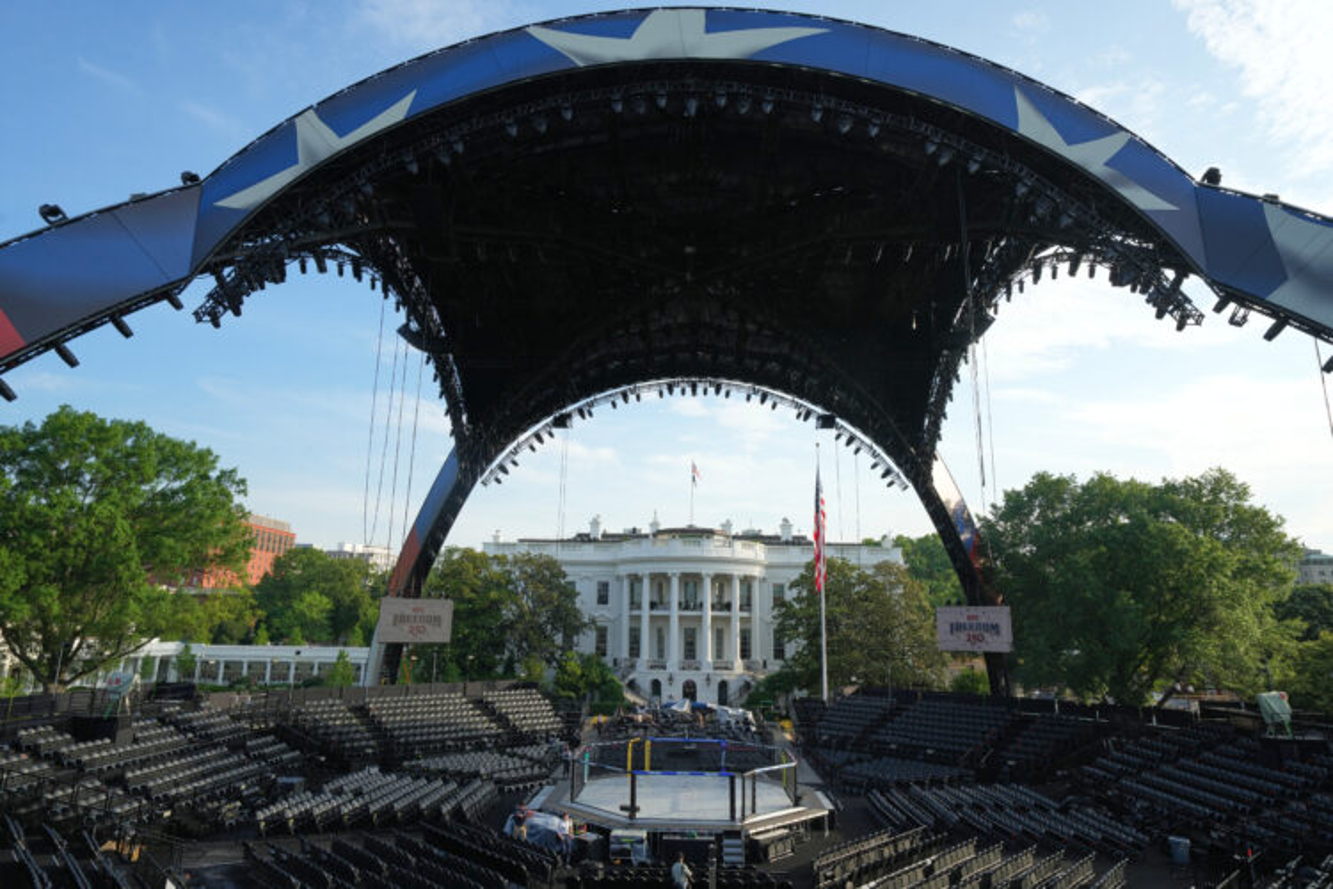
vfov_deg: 61.9
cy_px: 444
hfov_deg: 84.0
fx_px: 740
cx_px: 666
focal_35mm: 20
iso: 400
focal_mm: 20
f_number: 10
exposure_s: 1/250
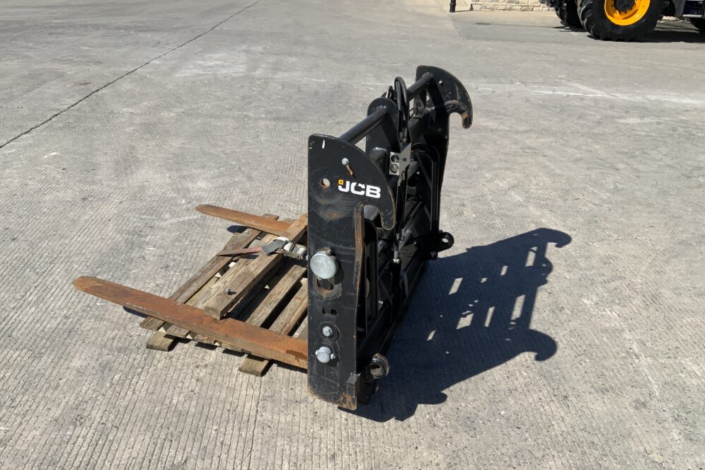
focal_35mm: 31
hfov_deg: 60.3
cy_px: 227
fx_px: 607
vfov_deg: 42.3
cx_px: 345
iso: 16
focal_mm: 3
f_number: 1.8
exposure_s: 1/1912
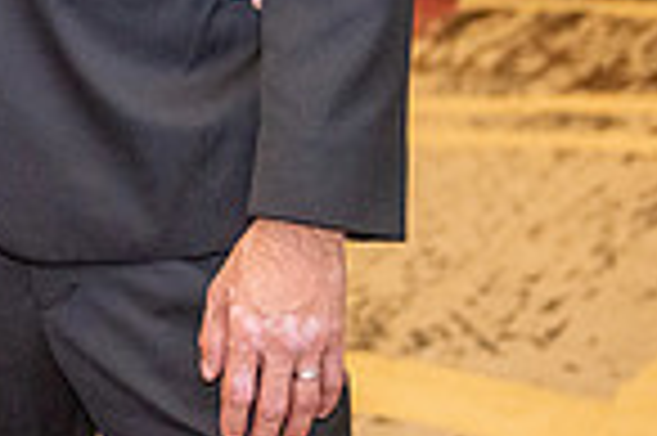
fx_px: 3190
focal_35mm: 175
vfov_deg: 7.7
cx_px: -306
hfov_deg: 11.3
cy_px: -191
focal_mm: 44
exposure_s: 1/160
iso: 1600
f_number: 2.8
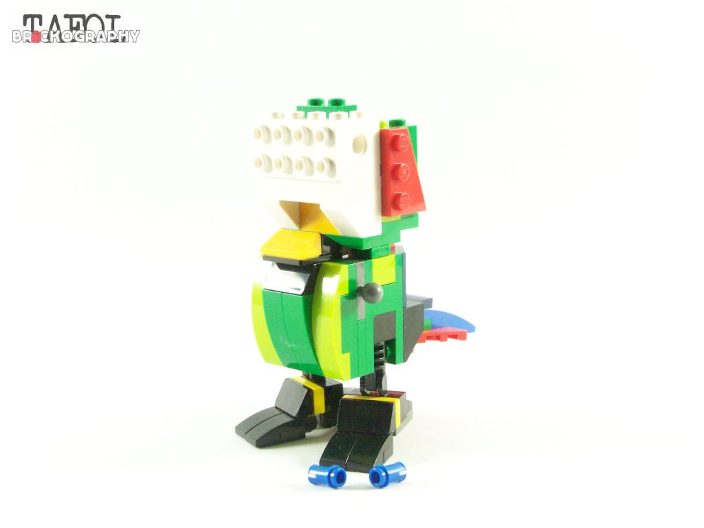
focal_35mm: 59
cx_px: 352
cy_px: 264
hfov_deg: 32.7
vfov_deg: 24.8
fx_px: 1200
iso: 400
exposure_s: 1/60
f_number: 4
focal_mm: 9.8
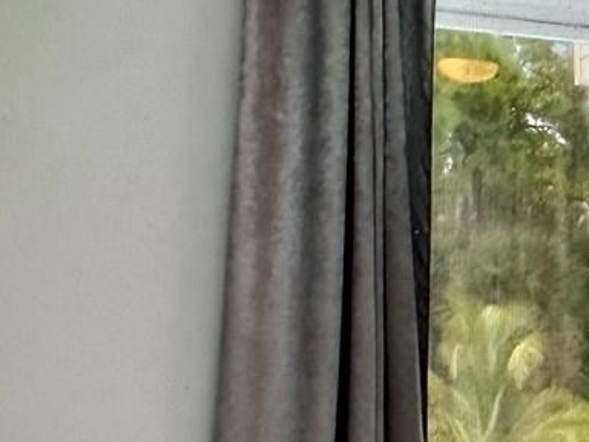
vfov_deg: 14.7
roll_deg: +0.6
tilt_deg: +0.5
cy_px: 341
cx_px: 991
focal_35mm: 100
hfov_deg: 16.9
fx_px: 1702
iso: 250
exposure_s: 1/60
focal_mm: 2.22
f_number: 2.2
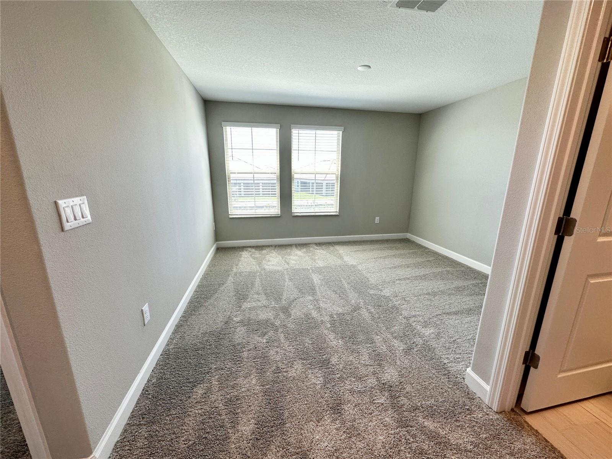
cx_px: 306
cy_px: 230
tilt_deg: -14.1
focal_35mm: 14
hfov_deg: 102.1
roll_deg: -1.0
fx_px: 248
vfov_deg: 85.7
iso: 80
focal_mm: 2.22
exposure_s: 1/120
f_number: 2.2
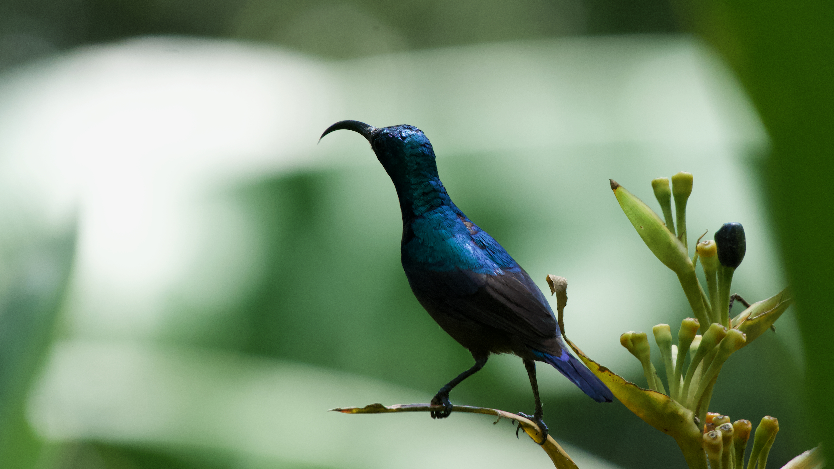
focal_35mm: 559
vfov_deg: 2.2
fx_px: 12361
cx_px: 421
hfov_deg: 3.9
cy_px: 221
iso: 2000
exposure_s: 1/1250
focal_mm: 350
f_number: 7.1
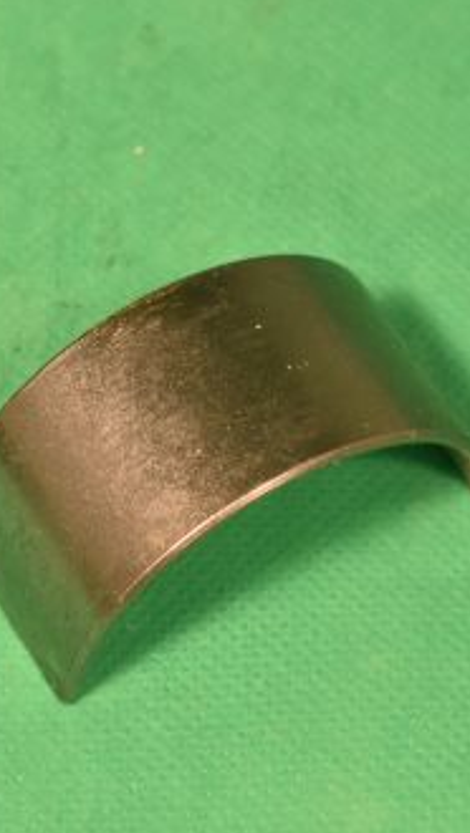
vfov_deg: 13.7
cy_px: 490
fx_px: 3472
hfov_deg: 7.7
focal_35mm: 157
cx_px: 116
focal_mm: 55
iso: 360
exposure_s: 1/100
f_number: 9
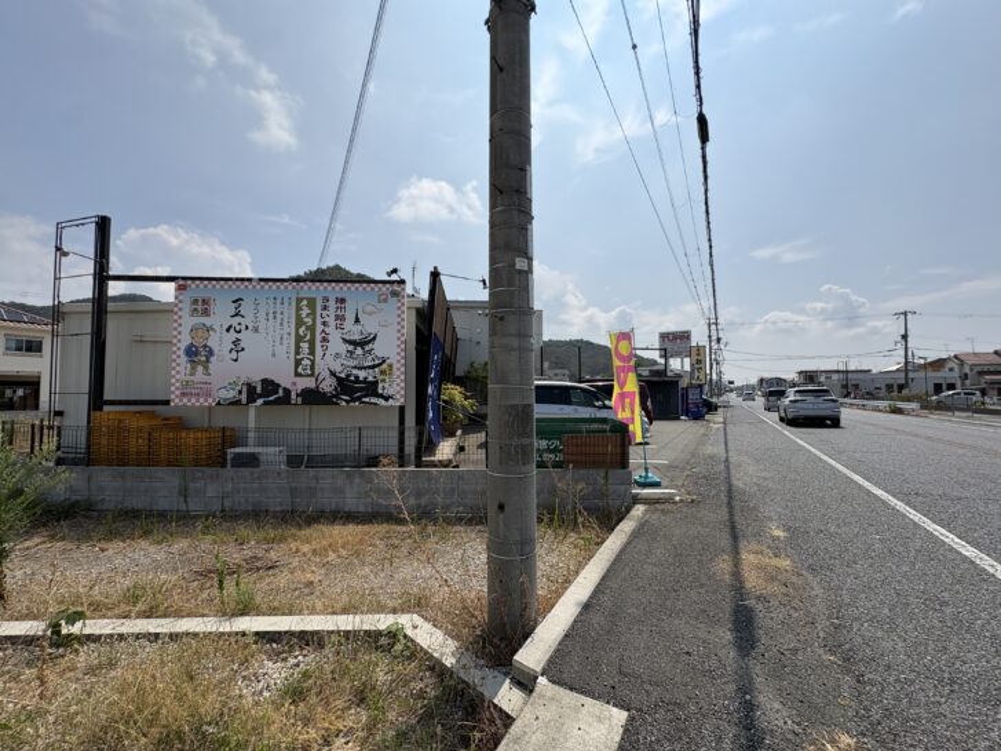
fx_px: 405
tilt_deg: +3.3
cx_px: 500
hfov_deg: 102.1
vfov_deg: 85.7
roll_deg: +1.3
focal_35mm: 14
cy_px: 376
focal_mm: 2.22
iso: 50
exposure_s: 1/2985
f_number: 2.2
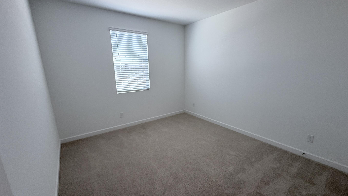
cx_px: 181
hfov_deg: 99.3
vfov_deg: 67.1
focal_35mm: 16
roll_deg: +0.3
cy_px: 101
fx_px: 148
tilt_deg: -12.8
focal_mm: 2.22
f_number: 2.2
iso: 200
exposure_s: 1/121
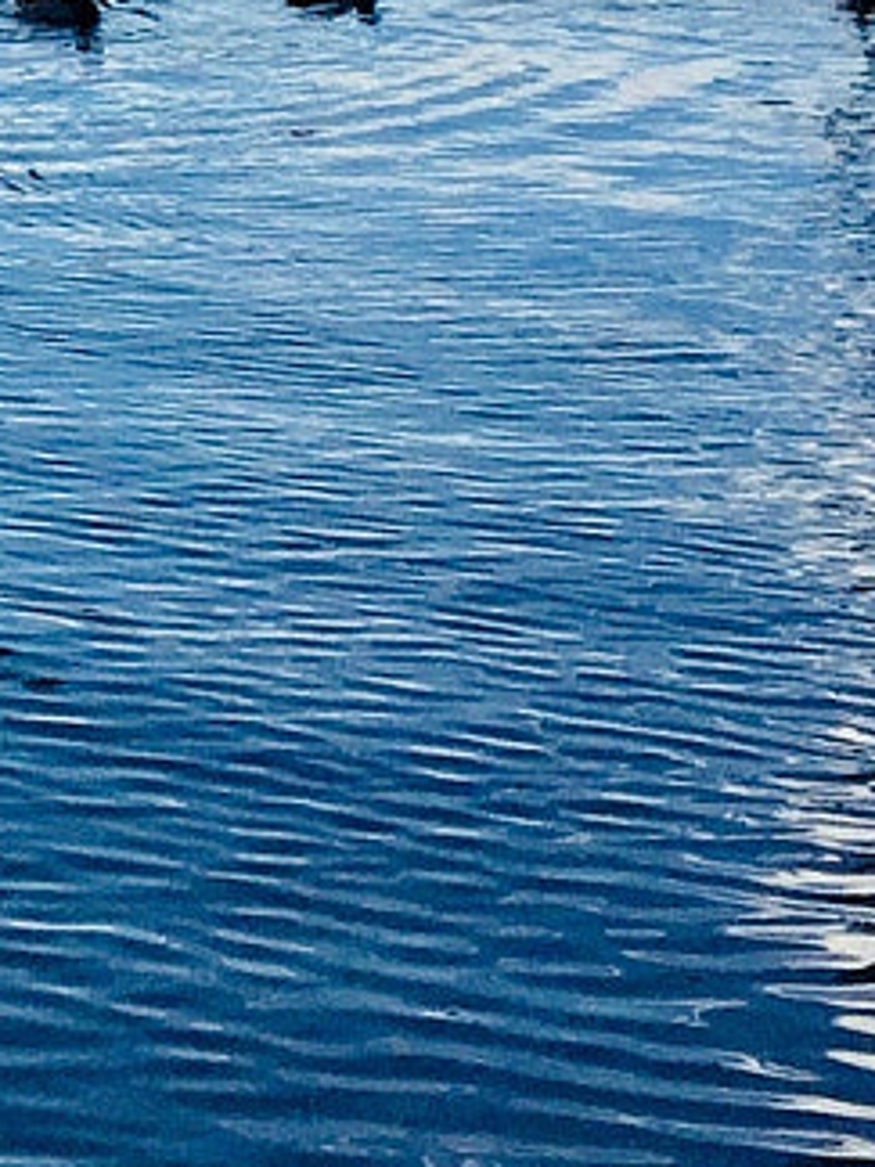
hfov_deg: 9.5
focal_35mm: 143
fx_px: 4820
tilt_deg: -0.5
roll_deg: +0.0
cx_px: -1015
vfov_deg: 13.0
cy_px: -652
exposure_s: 1/6623
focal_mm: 4.15
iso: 32
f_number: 2.2
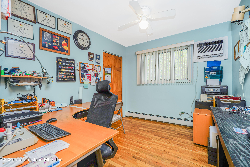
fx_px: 115
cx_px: 125
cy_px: 84
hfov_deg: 95.0
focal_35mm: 16
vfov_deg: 72.1
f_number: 4
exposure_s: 1/15
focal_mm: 16.5
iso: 50
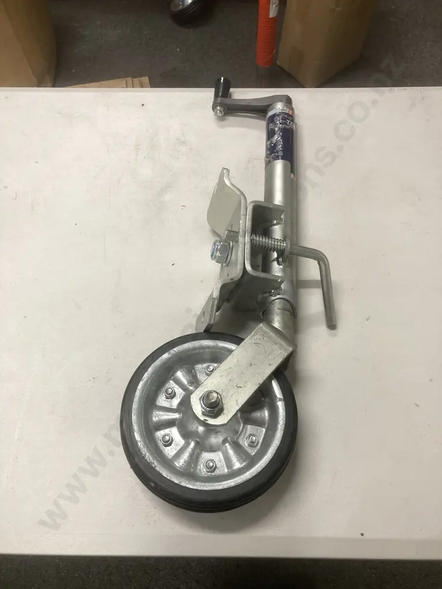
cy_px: 294
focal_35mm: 28
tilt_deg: -61.1
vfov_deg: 63.4
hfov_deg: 49.7
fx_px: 477
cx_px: 221
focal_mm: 3.99
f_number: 1.8
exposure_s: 1/50
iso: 50
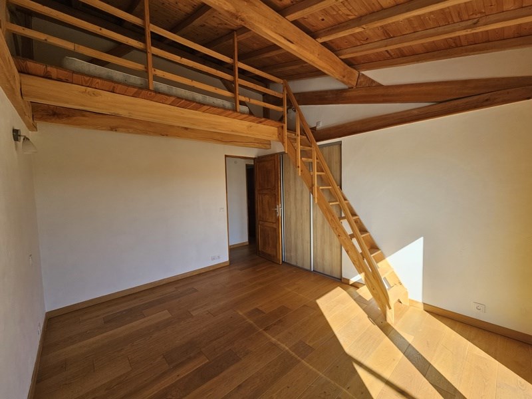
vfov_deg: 89.9
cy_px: 200
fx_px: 200
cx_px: 266
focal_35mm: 13
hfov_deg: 106.2
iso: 50
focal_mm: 2.2
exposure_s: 1/381
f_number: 2.2
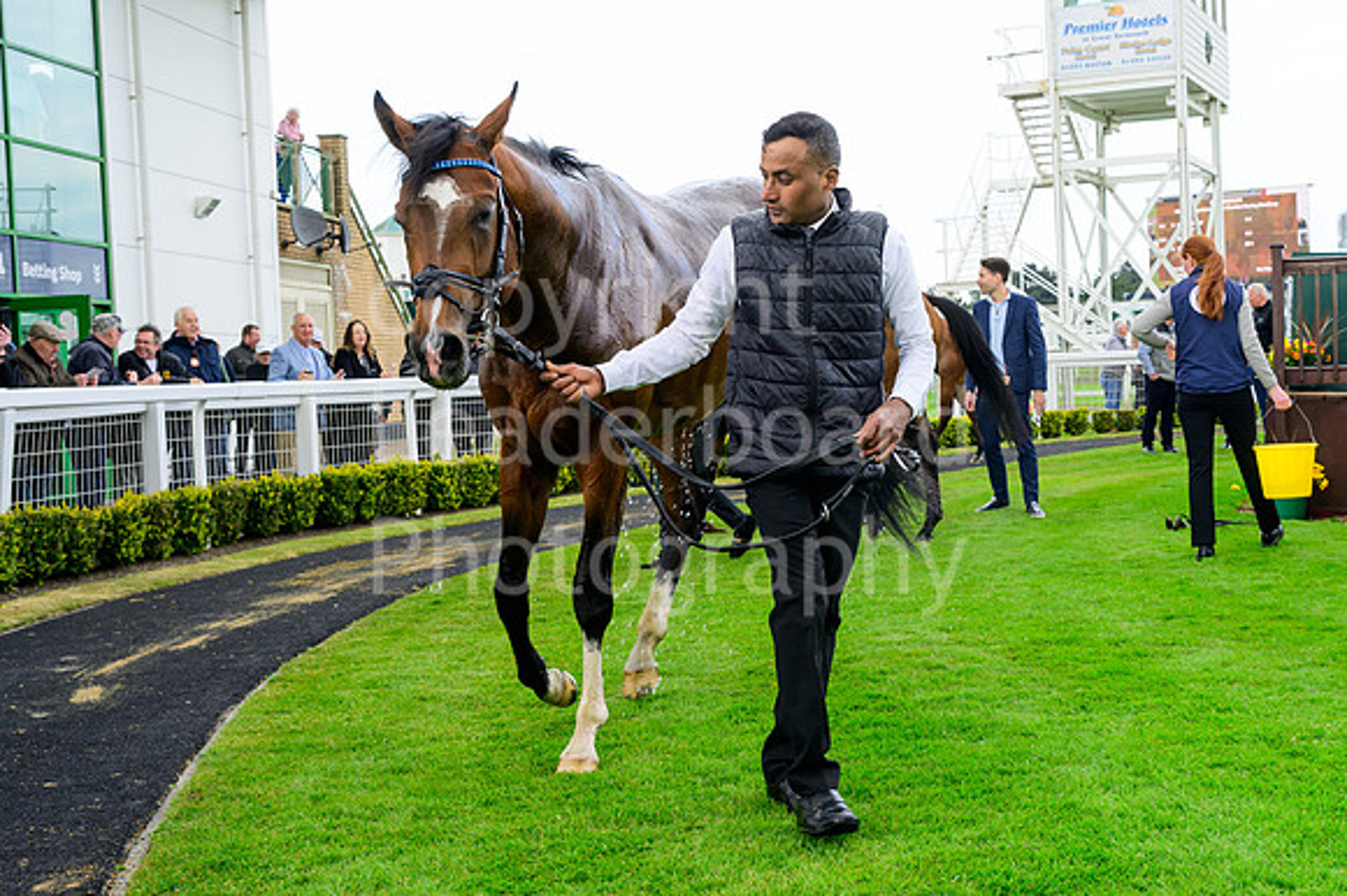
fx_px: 1900
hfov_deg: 39.0
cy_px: 439
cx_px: 748
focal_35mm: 51
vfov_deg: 26.5
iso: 400
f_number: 6.3
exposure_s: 1/250
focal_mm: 39
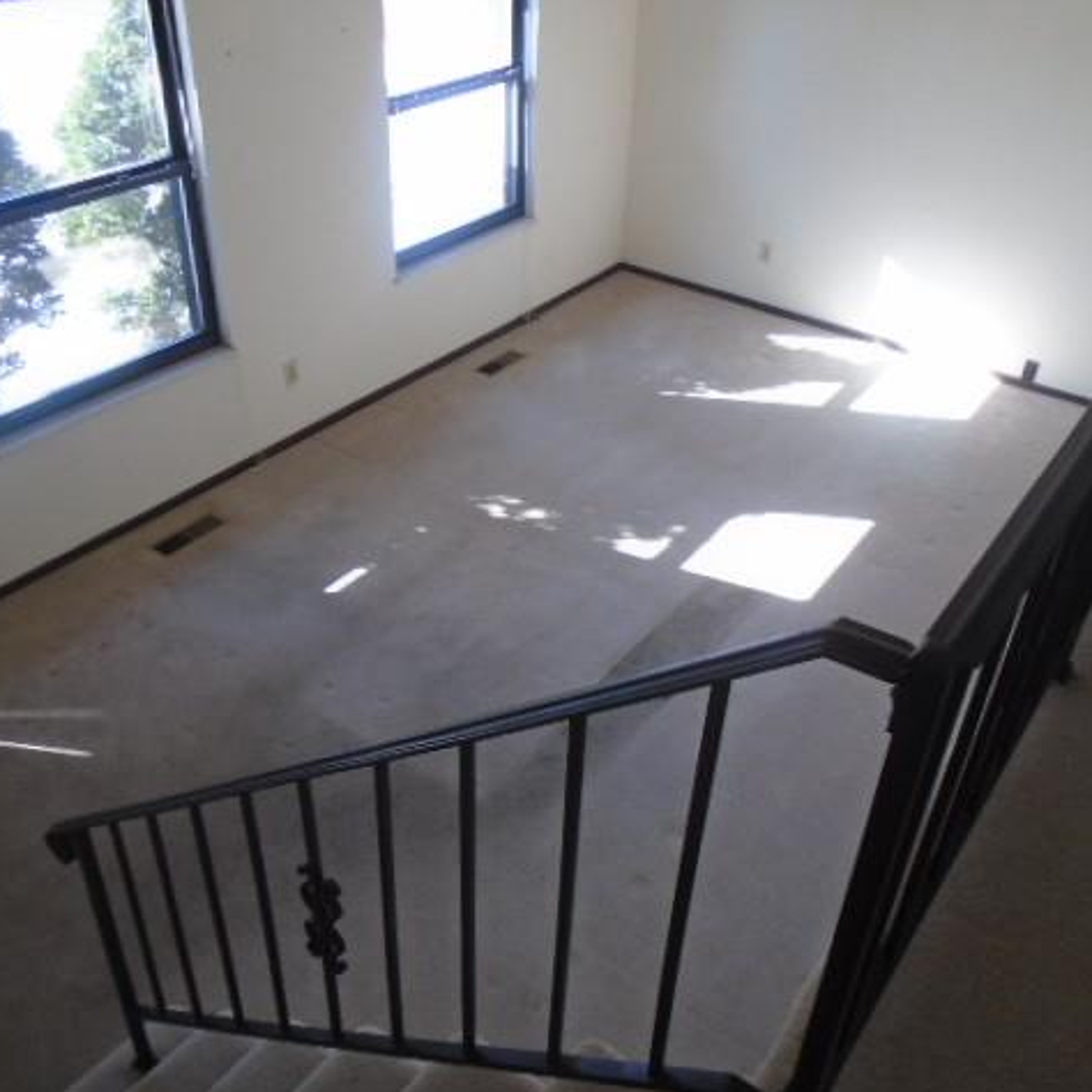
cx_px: 544
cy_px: 551
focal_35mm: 31
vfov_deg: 52.5
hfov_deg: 52.5
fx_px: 1106
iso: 100
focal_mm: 4.6
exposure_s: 1/60
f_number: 3.2
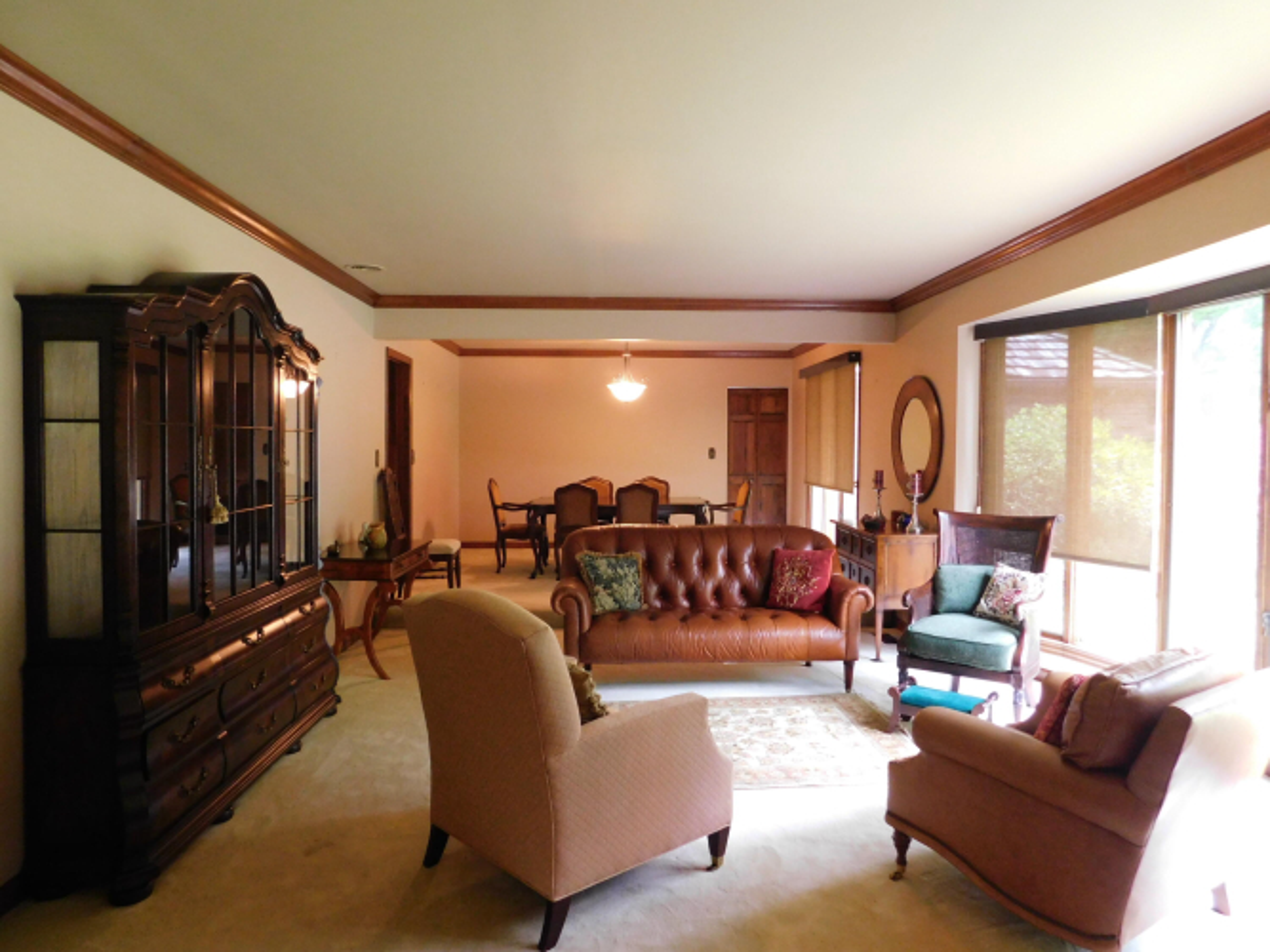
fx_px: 844
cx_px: 635
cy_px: 476
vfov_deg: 58.9
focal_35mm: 23
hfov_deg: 73.9
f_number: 3
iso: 400
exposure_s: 1/13
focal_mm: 4
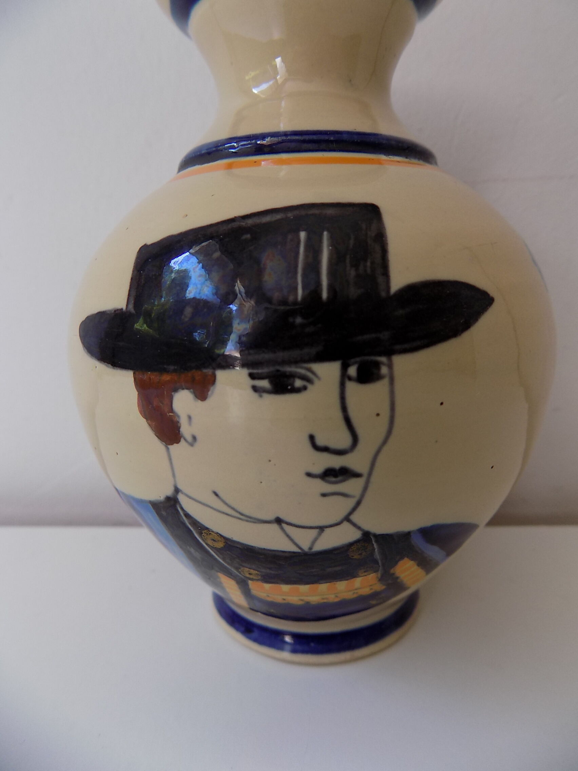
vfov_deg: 73.9
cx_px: 289
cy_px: 386
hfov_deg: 58.9
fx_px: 512
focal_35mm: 23
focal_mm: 4
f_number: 3.1
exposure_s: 1/40
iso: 80
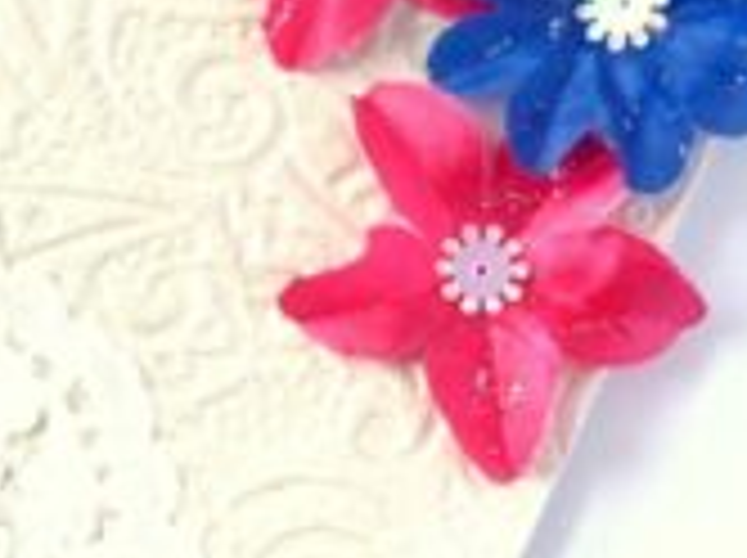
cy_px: 675
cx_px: -454
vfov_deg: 4.3
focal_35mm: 340
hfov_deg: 5.8
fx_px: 7326
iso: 100
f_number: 2.8
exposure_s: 1/200
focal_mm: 16.9
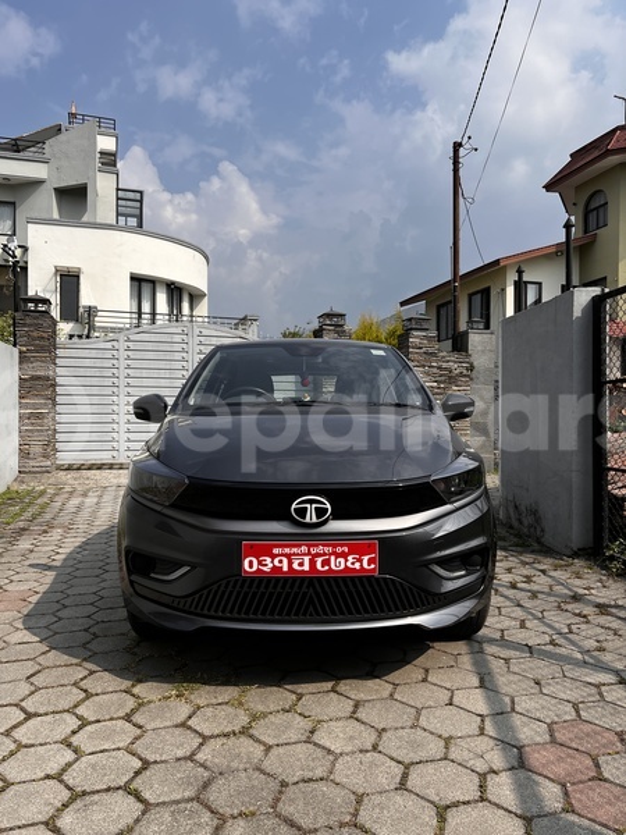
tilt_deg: +1.2
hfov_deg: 53.1
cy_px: 418
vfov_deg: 67.3
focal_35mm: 26
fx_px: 627
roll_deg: -0.1
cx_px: 313
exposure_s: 1/4444
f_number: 1.5
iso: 50
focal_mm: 5.7
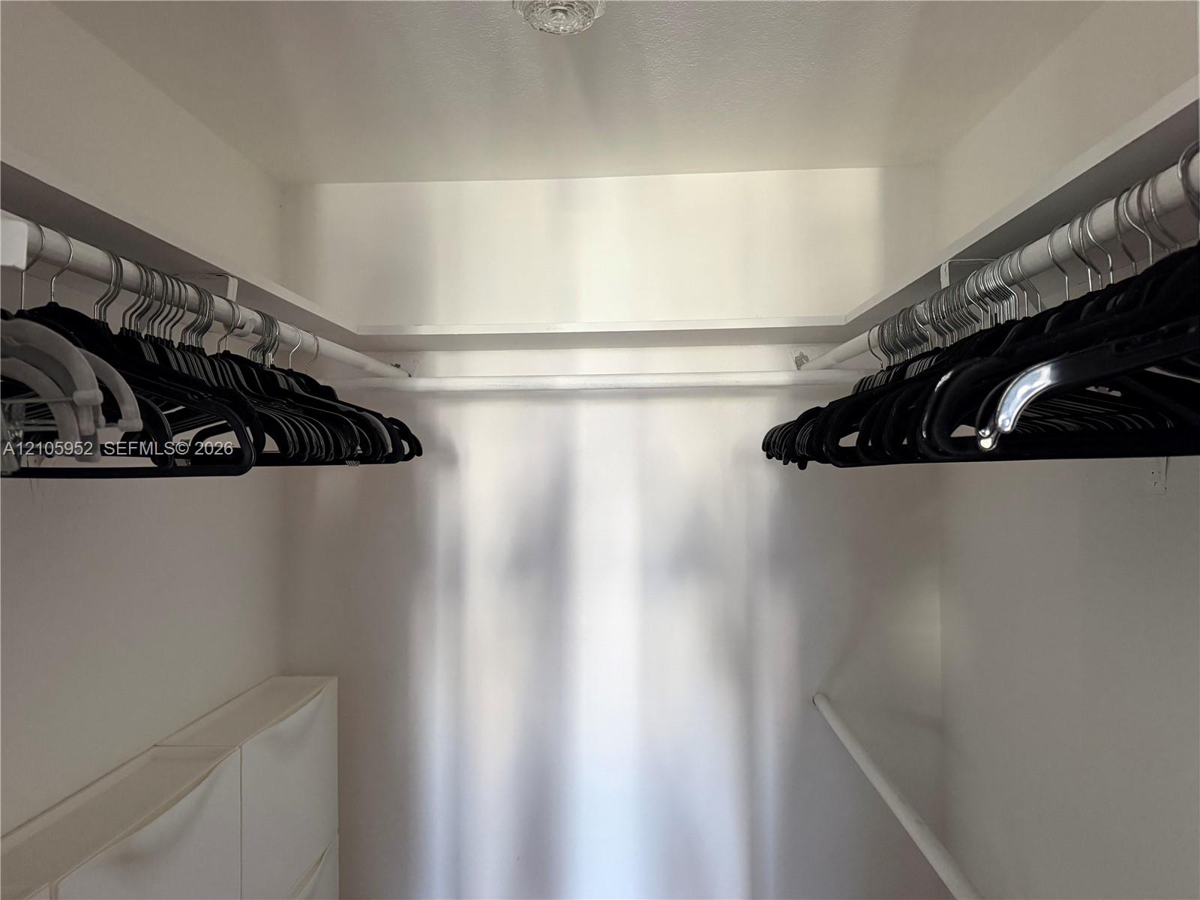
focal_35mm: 24
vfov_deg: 56.8
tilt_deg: +0.3
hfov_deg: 71.6
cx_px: 600
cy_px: 450
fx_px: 832
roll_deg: +1.0
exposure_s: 1/60
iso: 800
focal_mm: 6.76
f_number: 1.78
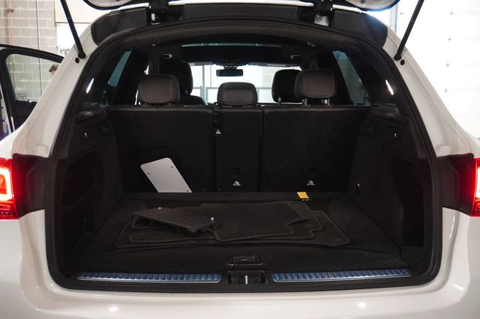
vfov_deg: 38.3
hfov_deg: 55.1
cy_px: 160
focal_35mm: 34
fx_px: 460
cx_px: 240
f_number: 4
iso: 6400
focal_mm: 23
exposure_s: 1/40
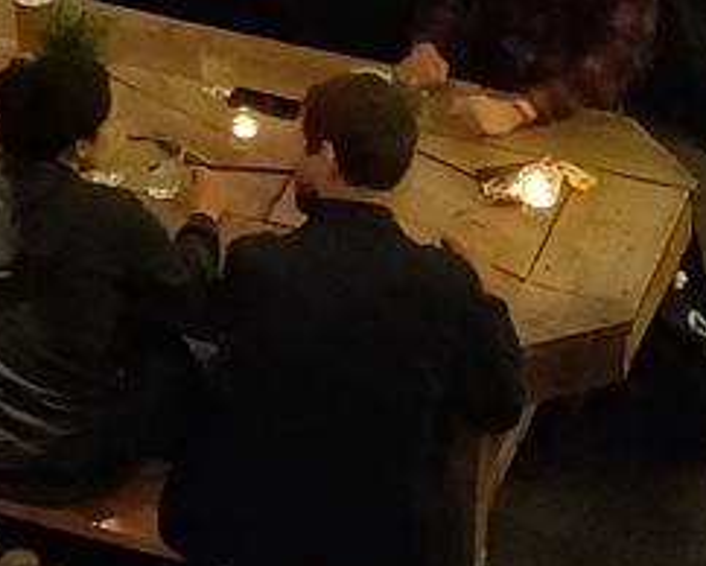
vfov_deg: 11.7
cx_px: 47
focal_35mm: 129
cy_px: -99
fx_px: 2698
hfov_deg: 14.7
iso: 2500
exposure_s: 1/10
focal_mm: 4.25
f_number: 1.7
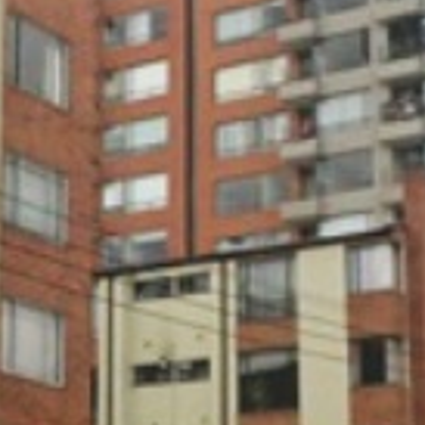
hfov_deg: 14.3
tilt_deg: +12.7
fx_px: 1667
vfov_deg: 14.5
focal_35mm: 120
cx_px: -6
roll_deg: -2.0
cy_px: 264
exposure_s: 1/2198
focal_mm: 4.15
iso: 32
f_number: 2.2
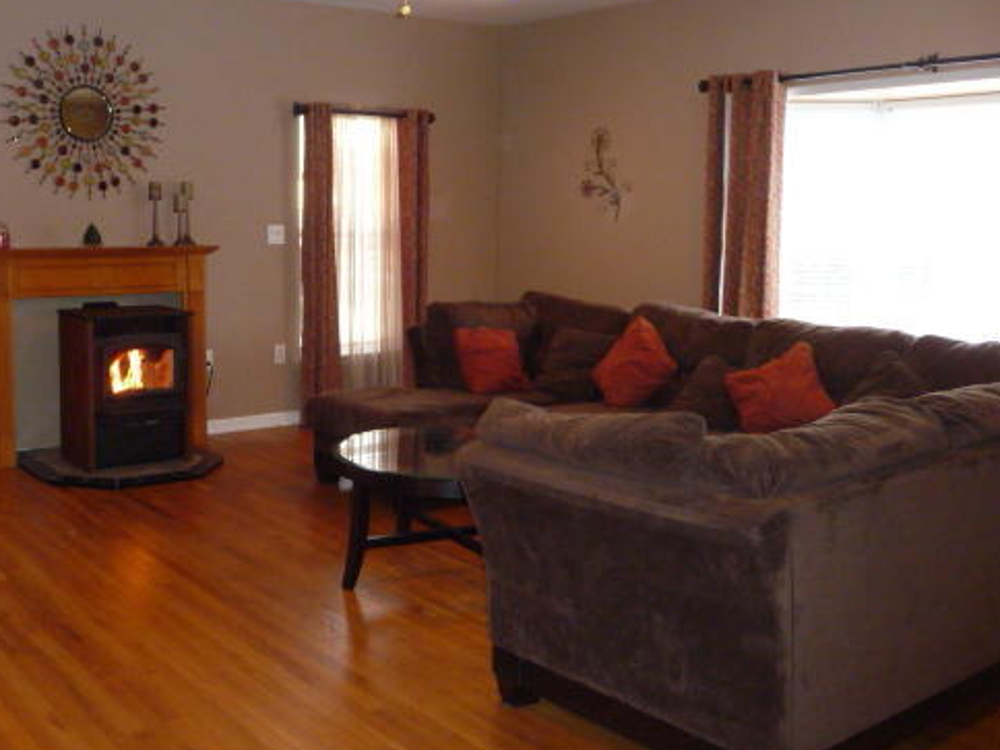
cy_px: 349
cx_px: 353
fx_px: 1069
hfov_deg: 49.5
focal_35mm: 37
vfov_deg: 38.6
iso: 400
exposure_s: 1/30
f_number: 3.3
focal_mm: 4.7
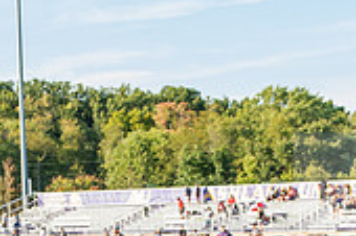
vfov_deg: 8.8
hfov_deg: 13.7
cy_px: 385
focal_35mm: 150
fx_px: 1482
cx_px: 230
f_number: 4
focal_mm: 44
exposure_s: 1/500
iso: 250
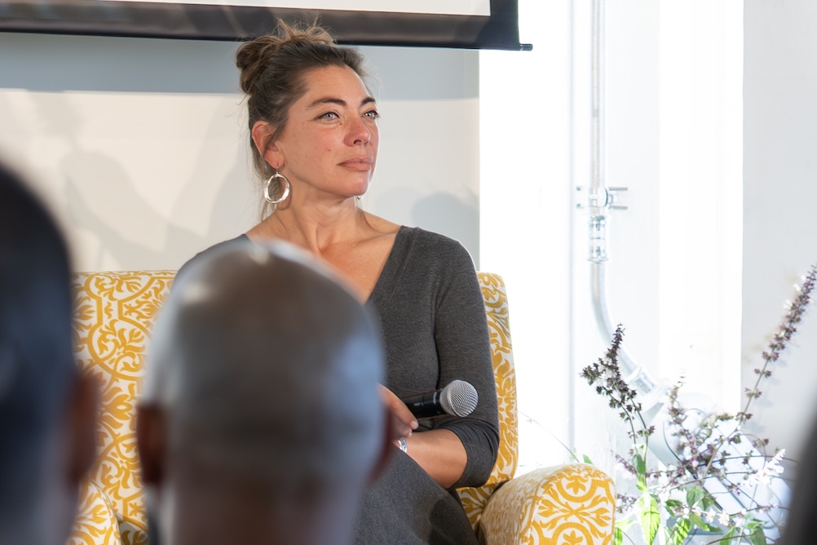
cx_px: 846
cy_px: -22
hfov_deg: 8.5
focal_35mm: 241
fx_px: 5469
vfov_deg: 5.7
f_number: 4.5
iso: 640
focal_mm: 105
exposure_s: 1/160
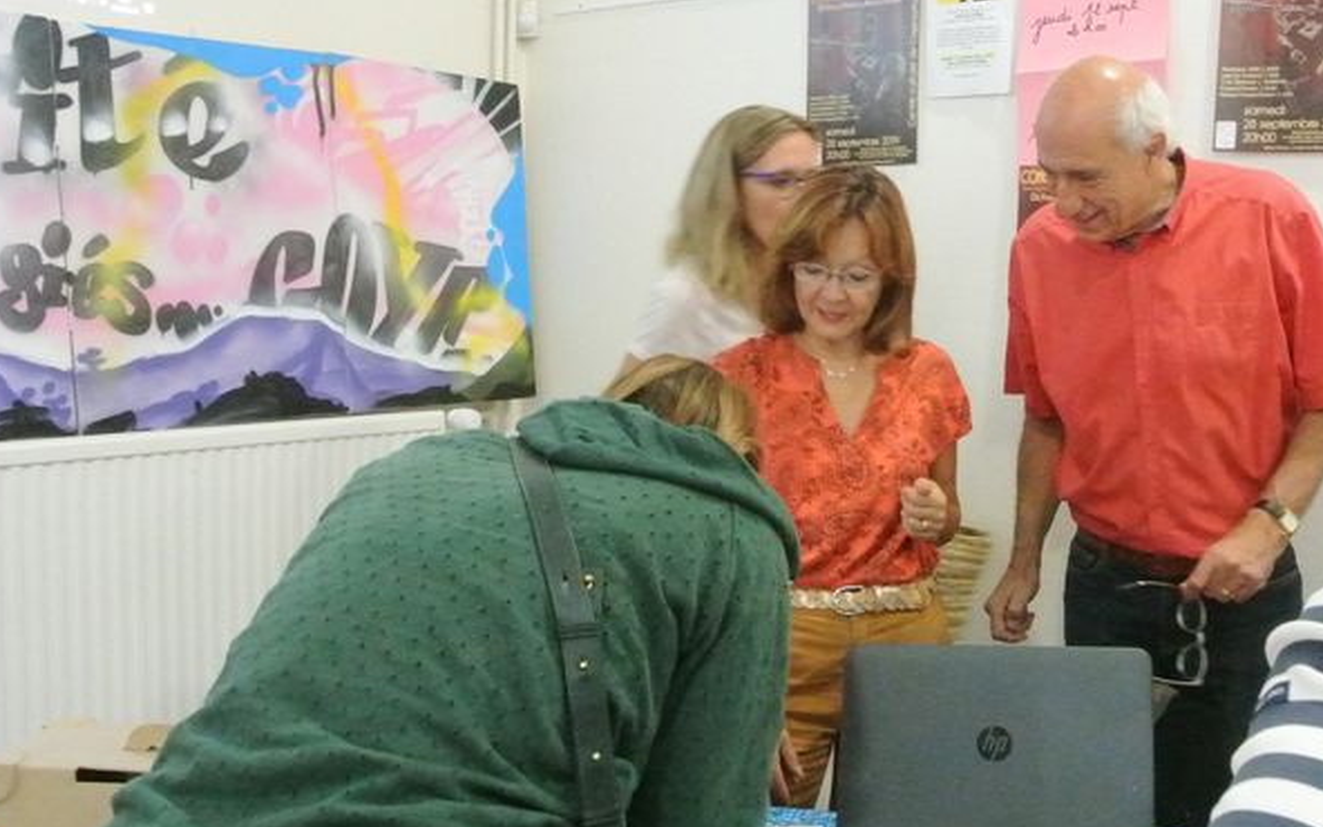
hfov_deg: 48.6
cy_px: 399
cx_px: 865
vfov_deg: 32.0
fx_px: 1442
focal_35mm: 40
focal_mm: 11
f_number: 6.3
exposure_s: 1/60
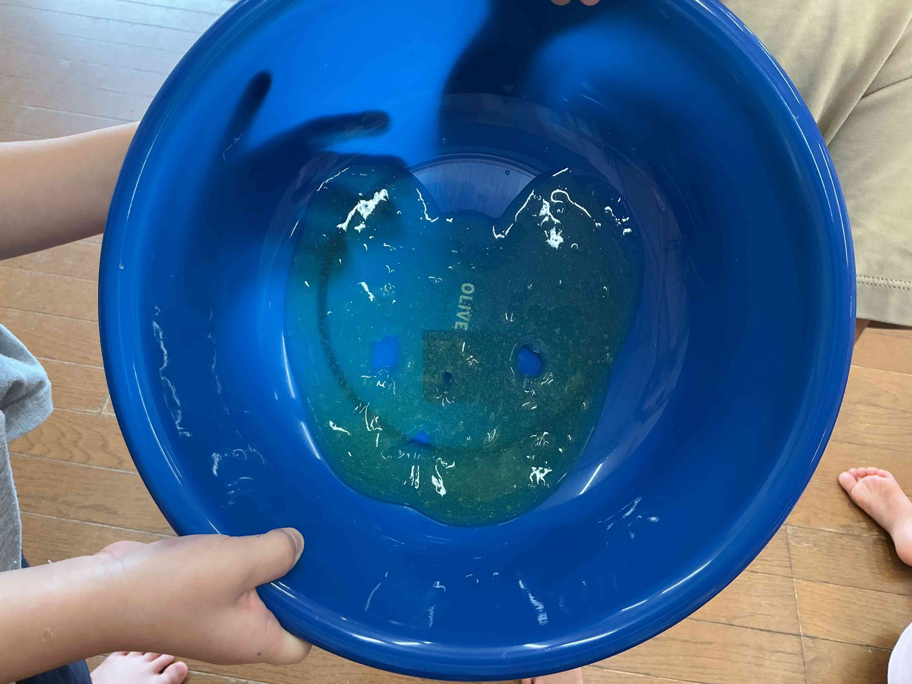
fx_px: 764
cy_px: 342
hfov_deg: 61.7
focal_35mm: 29
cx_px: 456
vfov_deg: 48.2
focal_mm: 3
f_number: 1.8
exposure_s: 1/60
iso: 100
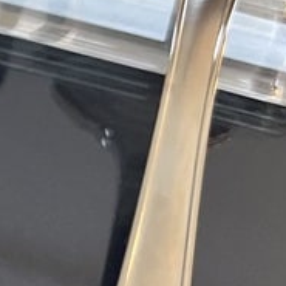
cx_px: -286
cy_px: 153
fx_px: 1187
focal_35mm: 127
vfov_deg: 13.7
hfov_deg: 12.2
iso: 500
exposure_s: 1/50
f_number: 1.5
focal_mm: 5.7
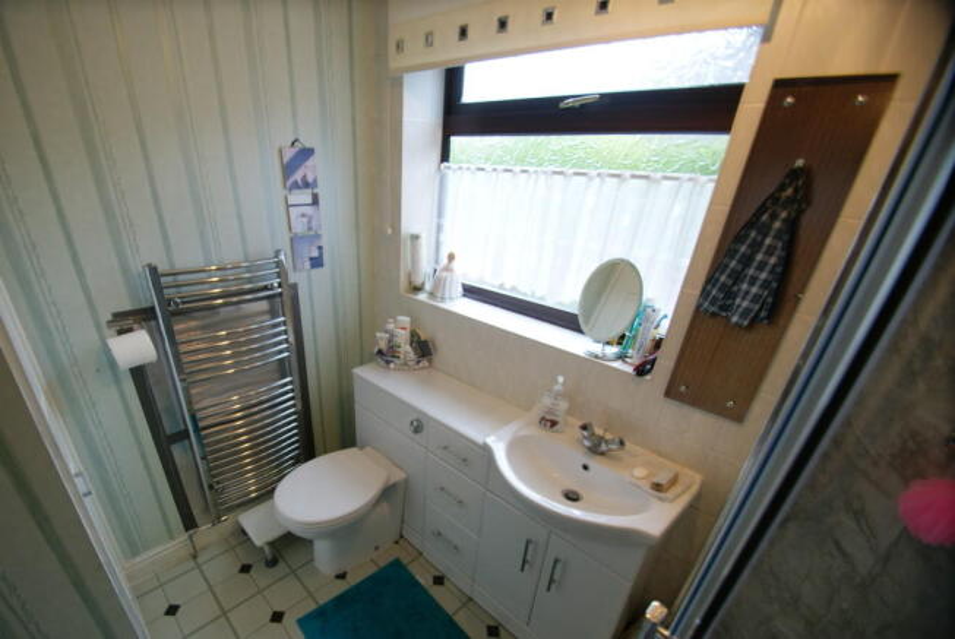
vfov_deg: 77.5
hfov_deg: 100.3
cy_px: 320
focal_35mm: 15
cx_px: 478
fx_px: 398
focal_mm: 10
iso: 200
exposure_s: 1/30
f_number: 3.5
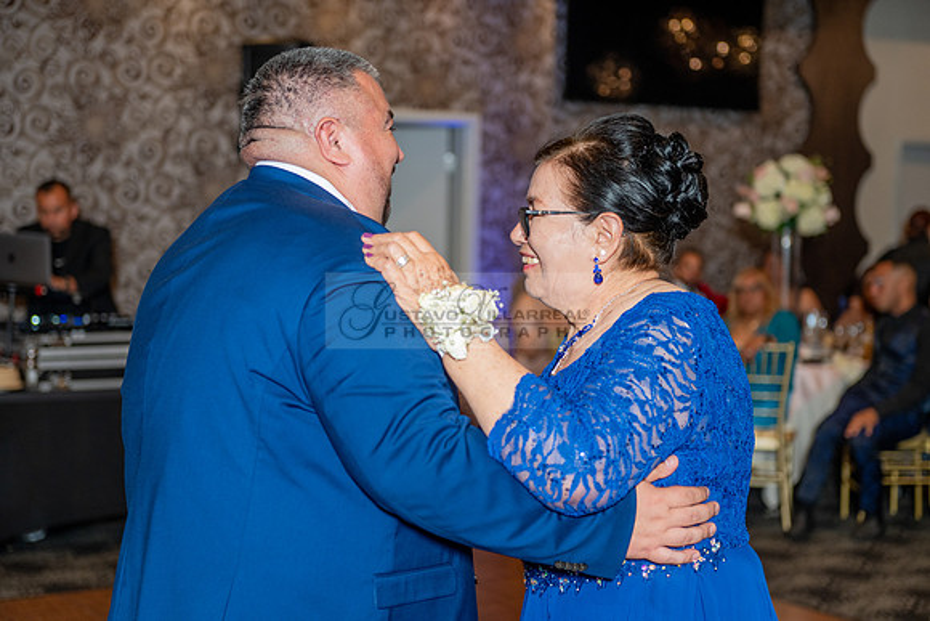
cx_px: 465
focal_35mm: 70
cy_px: 310
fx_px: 1809
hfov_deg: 28.8
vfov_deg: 19.5
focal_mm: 70
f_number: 2.8
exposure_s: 1/200
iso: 800
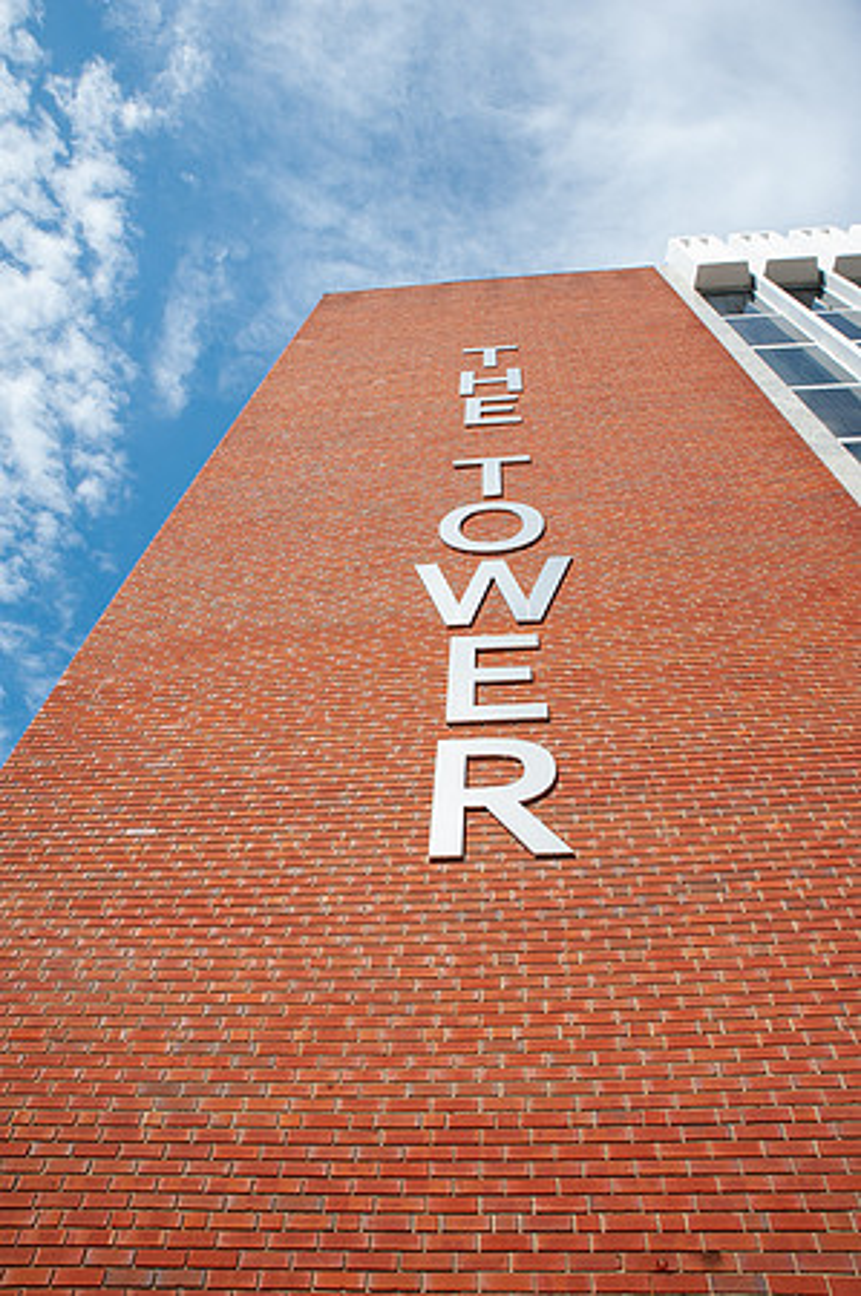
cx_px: 430
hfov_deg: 53.0
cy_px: 648
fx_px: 863
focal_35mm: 24
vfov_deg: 73.8
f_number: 16
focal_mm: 24
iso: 400
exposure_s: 1/200
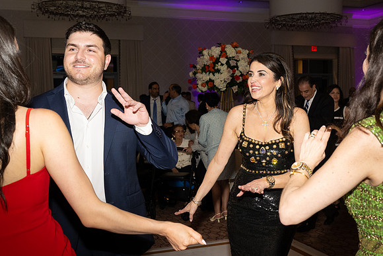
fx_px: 507
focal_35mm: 48
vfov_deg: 28.3
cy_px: 141
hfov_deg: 41.3
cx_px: 213
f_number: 5.6
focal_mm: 31
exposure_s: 1/100
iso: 800
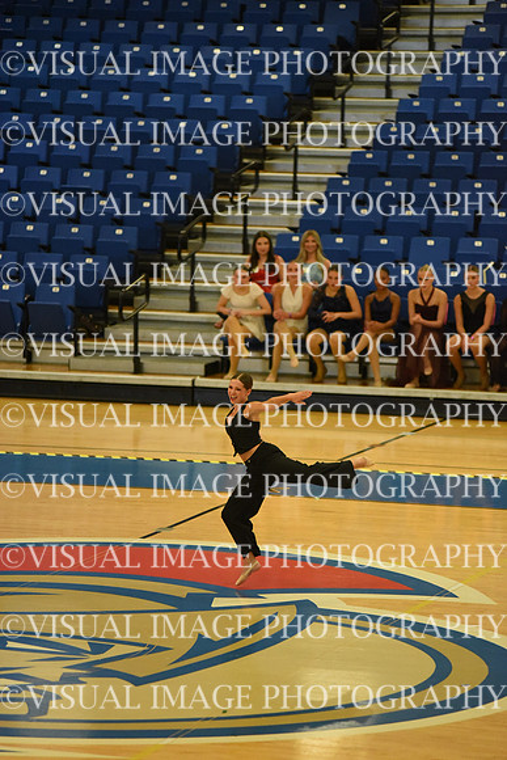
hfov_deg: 6.9
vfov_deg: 10.3
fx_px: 4222
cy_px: 380
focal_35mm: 200
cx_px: 254
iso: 8000
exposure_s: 1/1000
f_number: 2.8
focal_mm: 200
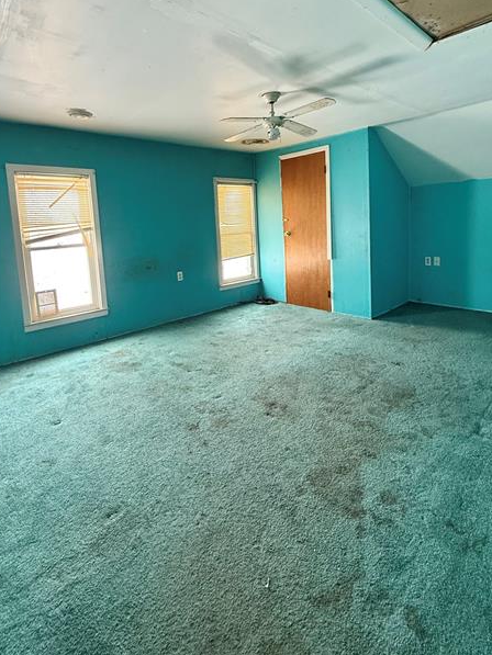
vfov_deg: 86.5
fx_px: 341
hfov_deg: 71.6
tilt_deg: -5.8
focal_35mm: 18
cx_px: 247
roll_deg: +2.9
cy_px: 257
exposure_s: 1/99
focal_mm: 2.22
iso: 320
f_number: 2.2
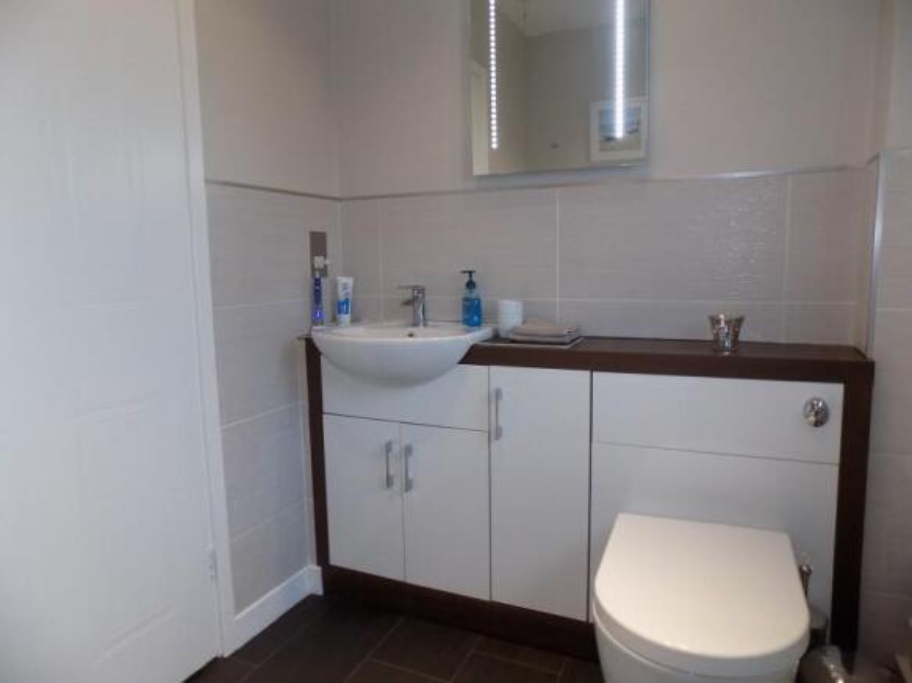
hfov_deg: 73.9
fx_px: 606
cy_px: 342
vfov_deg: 58.9
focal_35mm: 23
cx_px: 456
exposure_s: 1/30
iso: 280
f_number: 3.1
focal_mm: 4
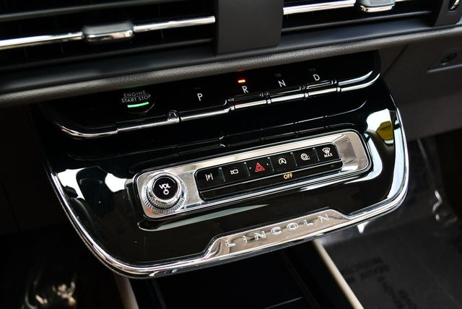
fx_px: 514
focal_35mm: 40
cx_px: 231
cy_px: 154
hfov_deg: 48.4
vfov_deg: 33.5
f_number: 3.8
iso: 800
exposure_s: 1/250
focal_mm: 20
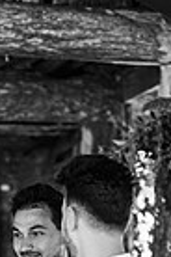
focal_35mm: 277
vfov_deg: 7.3
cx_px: -44
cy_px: 399
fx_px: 1973
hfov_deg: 4.9
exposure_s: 1/200
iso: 800
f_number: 2.2
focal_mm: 85
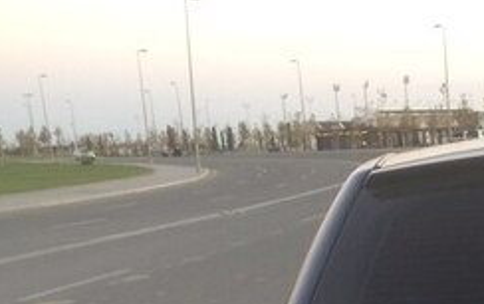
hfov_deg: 23.5
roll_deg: +1.4
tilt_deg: -18.6
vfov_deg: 14.4
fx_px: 1096
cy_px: 490
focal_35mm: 83
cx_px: 522
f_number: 2.2
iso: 100
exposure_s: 1/33
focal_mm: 4.15
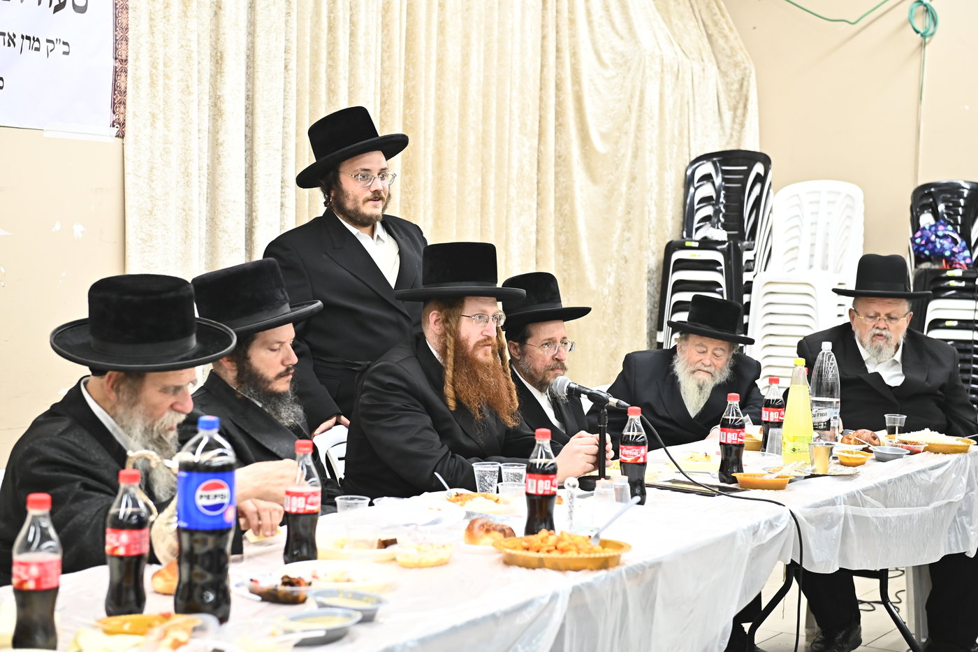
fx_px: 1684
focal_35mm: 62
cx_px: 489
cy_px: 326
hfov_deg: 32.4
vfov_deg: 21.9
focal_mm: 62
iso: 2500
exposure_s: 1/125
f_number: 4
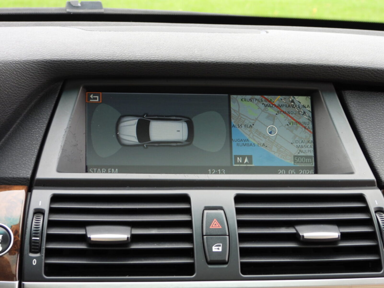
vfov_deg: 17.4
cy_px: 144
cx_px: 192
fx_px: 943
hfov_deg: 23.0
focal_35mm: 85
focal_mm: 15.3
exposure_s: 1/60
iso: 220
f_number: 3.5
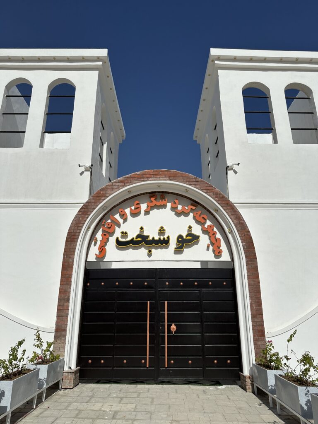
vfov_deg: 71.6
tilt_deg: +19.4
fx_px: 294
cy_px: 212
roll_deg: -1.1
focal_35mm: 24
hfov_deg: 56.8
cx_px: 159
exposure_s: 1/18519
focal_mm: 6.86
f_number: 1.78
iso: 100
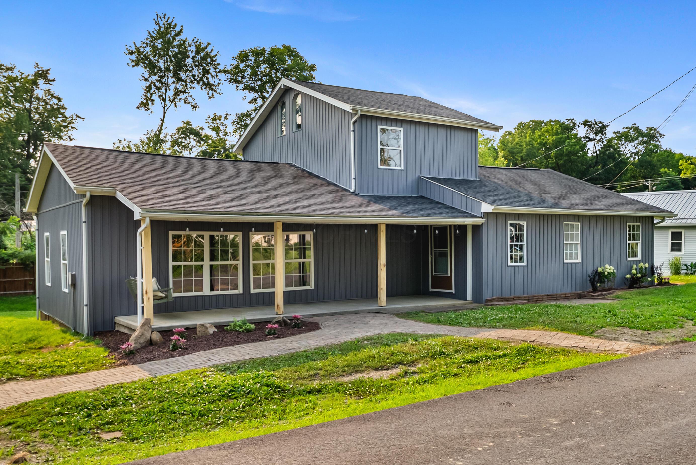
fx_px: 600
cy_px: 232
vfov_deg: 42.4
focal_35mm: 31
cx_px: 348
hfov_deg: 60.3
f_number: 9
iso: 320
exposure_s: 1/125
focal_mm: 21
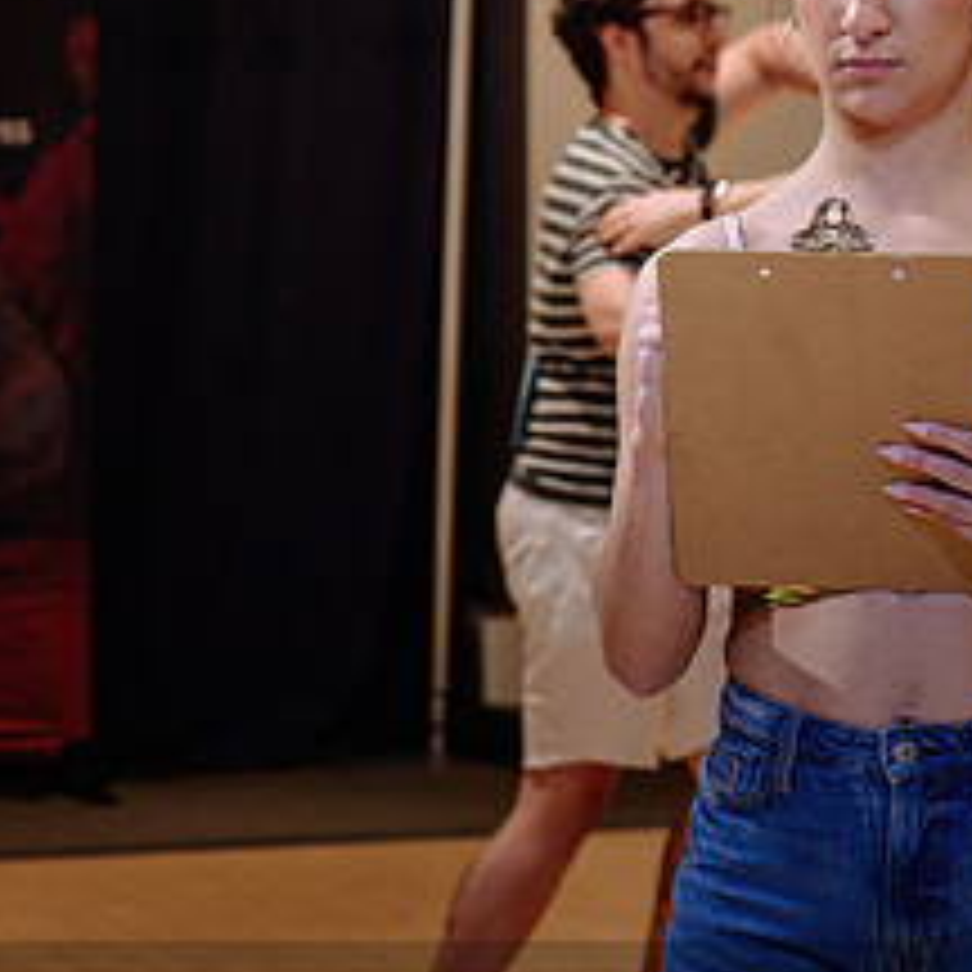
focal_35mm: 165
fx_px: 5242
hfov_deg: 10.6
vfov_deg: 10.6
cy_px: 451
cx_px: 479
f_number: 4.5
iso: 1600
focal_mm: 62
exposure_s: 1/125
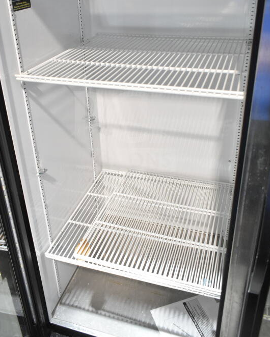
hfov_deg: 42.2
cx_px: 118
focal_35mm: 35
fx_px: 349
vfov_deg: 51.1
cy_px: 131
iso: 1600
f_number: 4
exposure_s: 1/60
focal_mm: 18
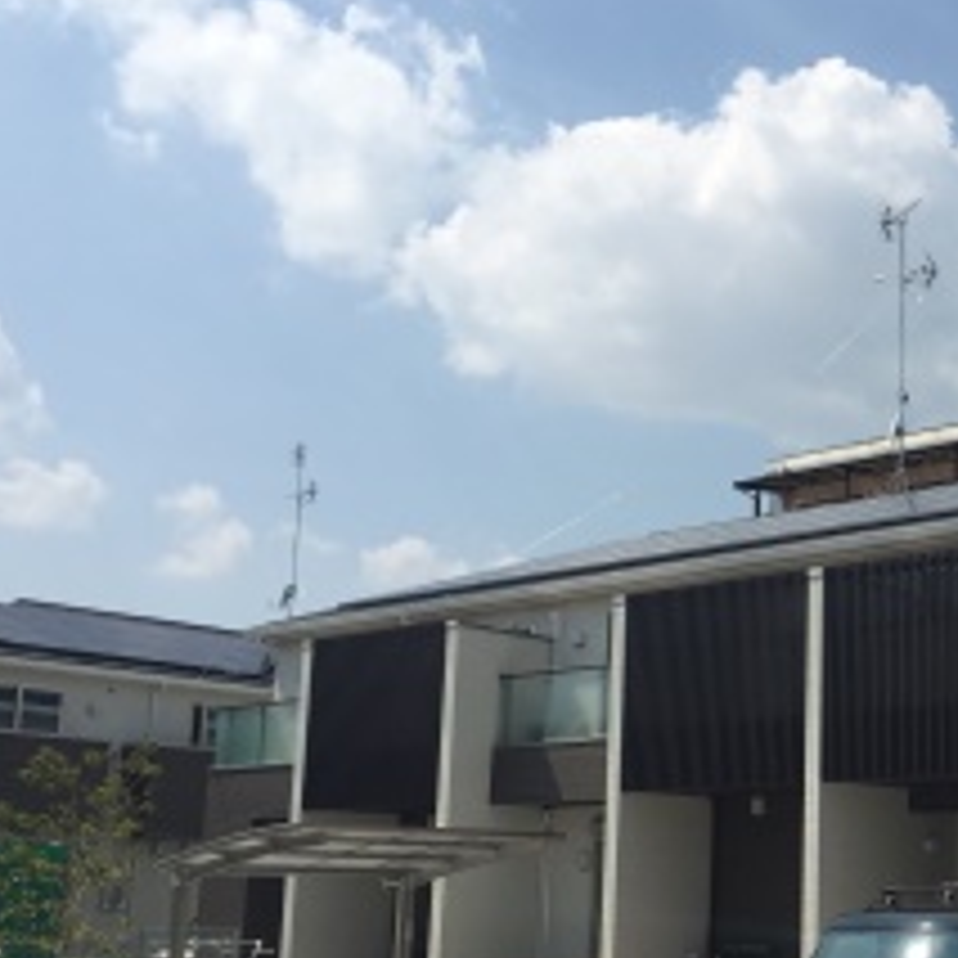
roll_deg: -0.9
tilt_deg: +9.6
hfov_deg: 29.8
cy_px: 657
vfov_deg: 31.3
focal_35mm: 54
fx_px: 1691
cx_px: 931
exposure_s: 1/3597
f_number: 2.2
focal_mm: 4.15
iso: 32
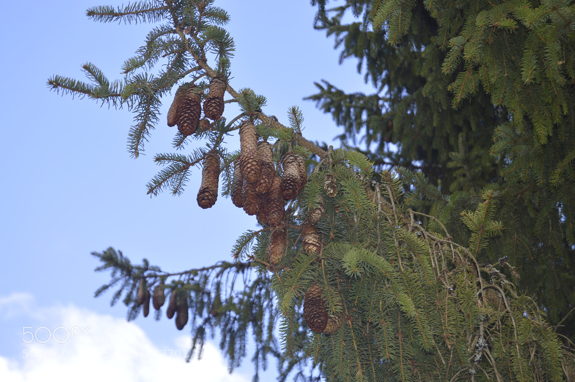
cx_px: 288
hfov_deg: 24.6
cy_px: 191
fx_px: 1317
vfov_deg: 16.5
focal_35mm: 82
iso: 110
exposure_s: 1/125
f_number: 5.6
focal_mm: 55
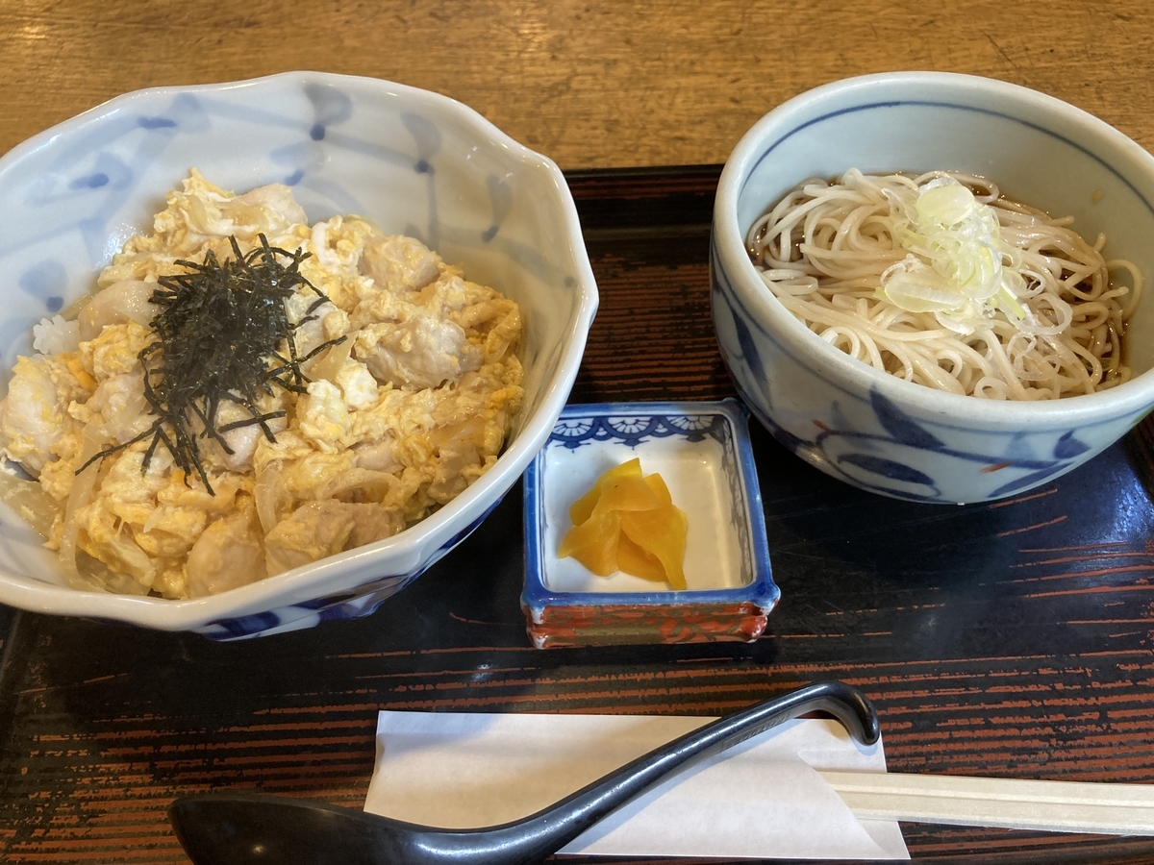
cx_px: 577
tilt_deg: -54.7
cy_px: 432
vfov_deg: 49.7
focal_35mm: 28
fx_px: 933
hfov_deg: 63.4
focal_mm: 3.99
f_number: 1.8
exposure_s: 1/60
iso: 160
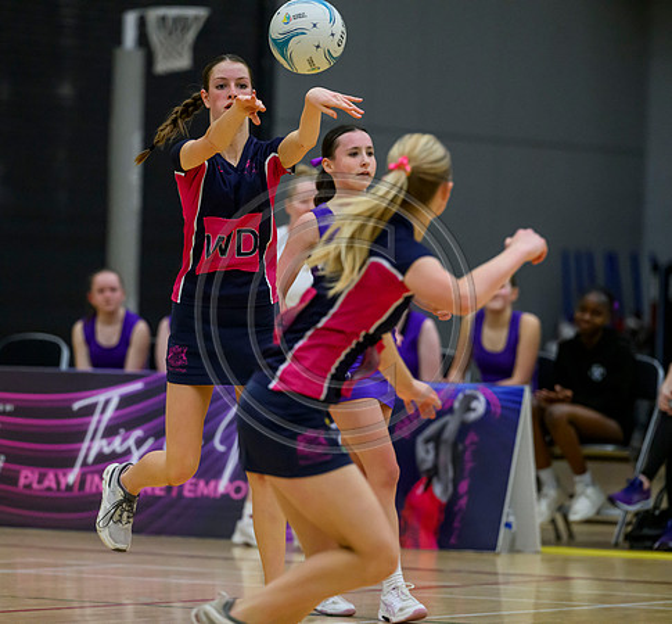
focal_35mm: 245
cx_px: 295
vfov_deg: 6.9
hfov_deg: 7.4
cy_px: 312
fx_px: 5196
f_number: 3.5
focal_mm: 200
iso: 6400
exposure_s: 1/1000
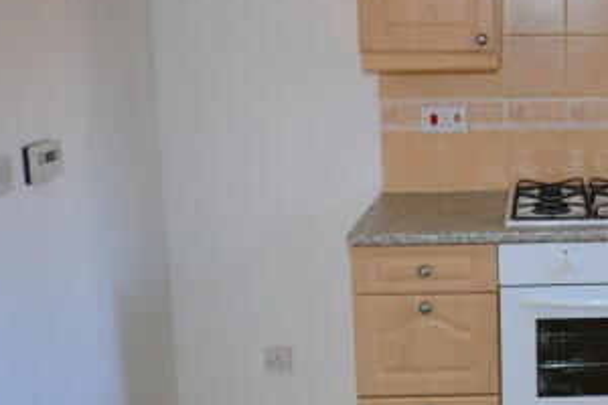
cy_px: 154
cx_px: 632
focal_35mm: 59
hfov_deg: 31.0
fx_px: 996
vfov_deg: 22.9
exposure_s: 1/60
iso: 450
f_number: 4
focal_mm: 18
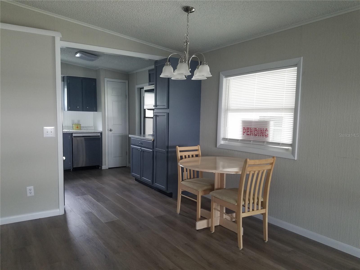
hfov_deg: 67.3
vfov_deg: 53.1
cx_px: 180
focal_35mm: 26
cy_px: 135
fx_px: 270
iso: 100
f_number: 1.7
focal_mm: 4.2
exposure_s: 1/60
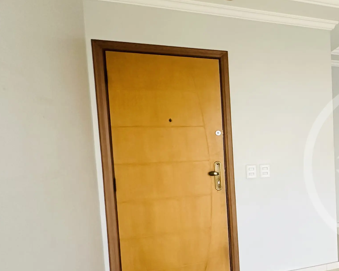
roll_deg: +0.1
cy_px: 165
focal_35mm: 36
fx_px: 361
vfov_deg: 40.9
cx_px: 391
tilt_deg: -3.4
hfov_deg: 39.1
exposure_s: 1/99
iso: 320
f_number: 2.2
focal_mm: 2.22
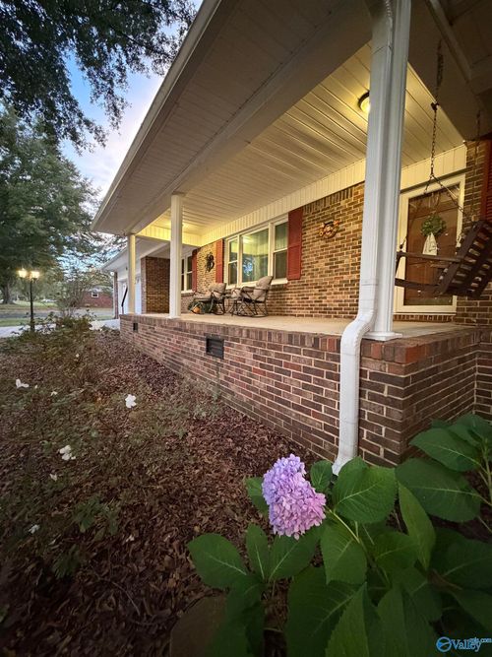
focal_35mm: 14
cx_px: 246
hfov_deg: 85.7
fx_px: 265
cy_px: 328
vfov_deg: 102.1
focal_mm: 2.22
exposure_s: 1/40
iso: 1000
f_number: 2.2
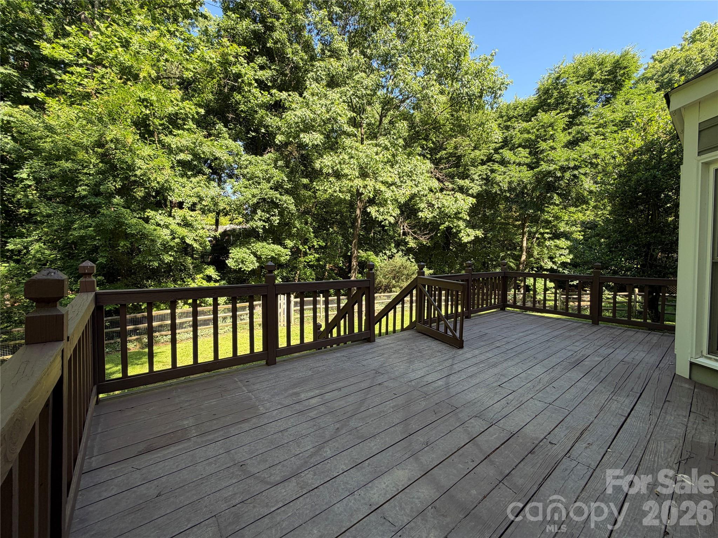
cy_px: 269
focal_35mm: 14
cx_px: 359
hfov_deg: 102.1
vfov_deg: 85.7
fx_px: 290
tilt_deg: -2.2
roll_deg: +0.0
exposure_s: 1/149
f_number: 2.2
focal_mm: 2.22
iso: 40
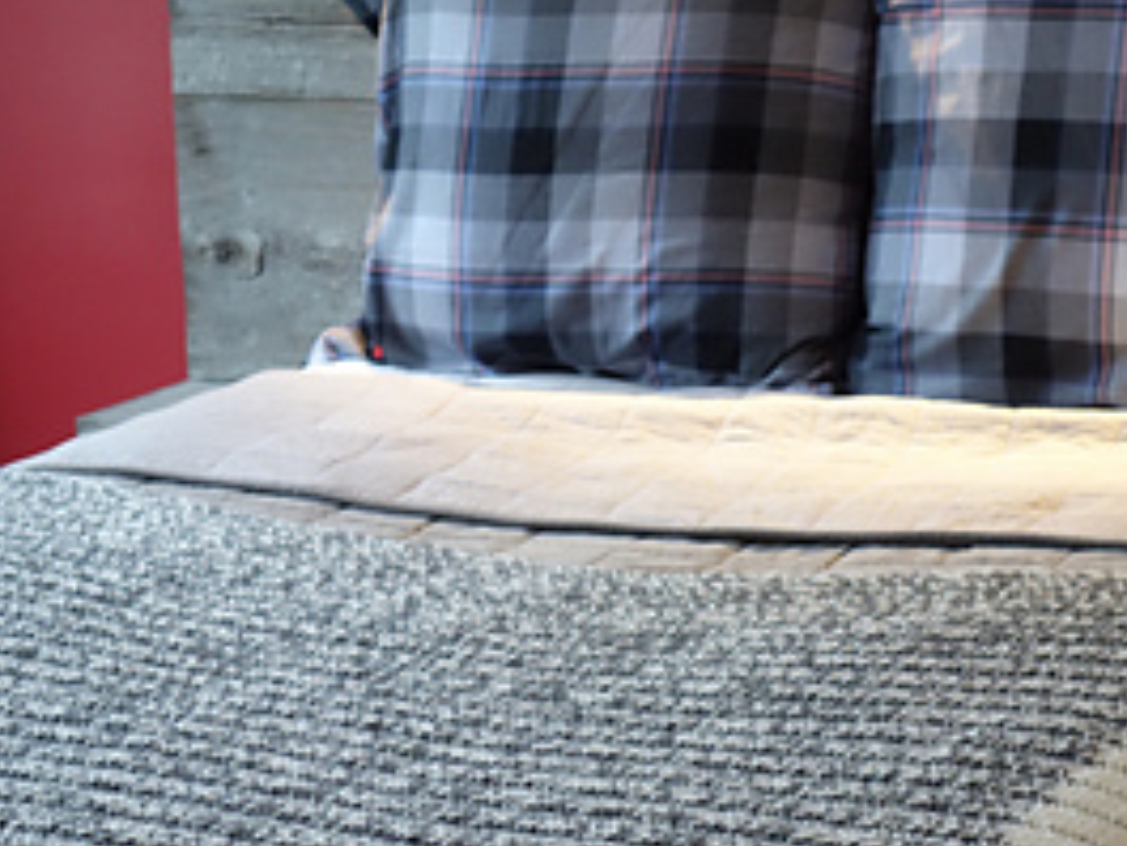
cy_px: 648
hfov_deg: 19.8
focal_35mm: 98
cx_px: 936
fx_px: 3192
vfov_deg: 15.0
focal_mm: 19.98
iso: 800
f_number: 3.5
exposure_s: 1/20
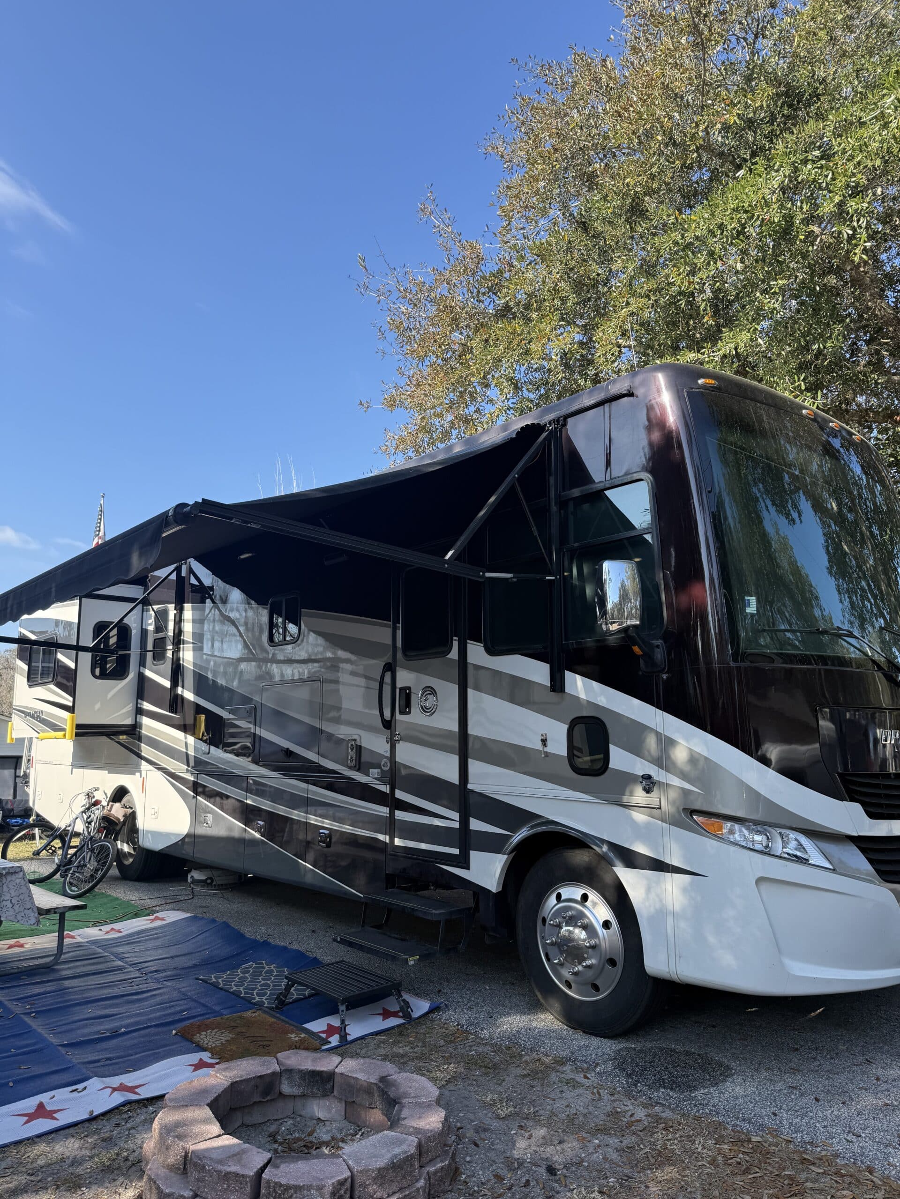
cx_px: 450
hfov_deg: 56.8
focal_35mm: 24
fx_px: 832
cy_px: 600
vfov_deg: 71.6
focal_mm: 6.76
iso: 80
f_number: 1.78
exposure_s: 1/1337
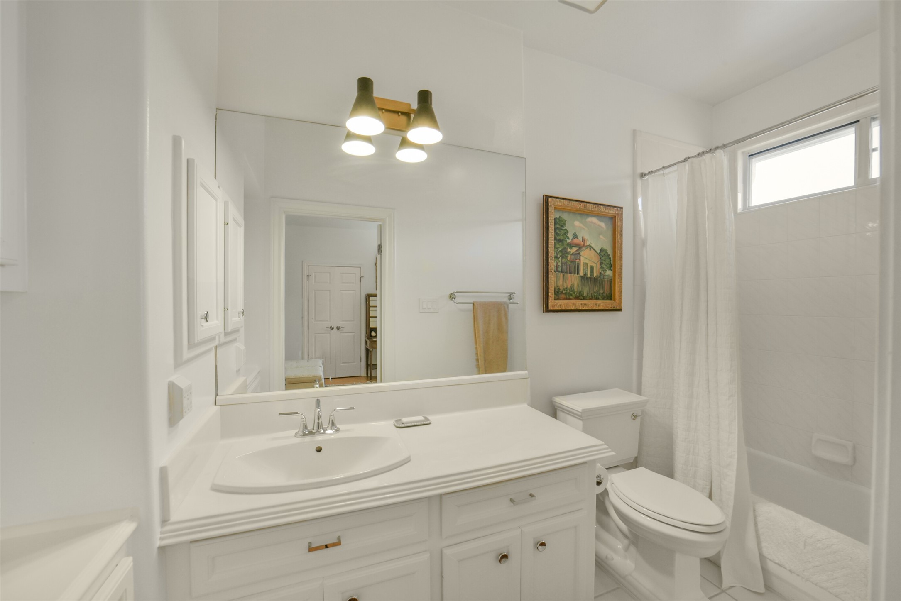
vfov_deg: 81.2
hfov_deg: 104.2
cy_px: 300
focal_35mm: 14
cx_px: 450
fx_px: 350
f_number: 11
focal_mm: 14
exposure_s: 1/30
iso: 500
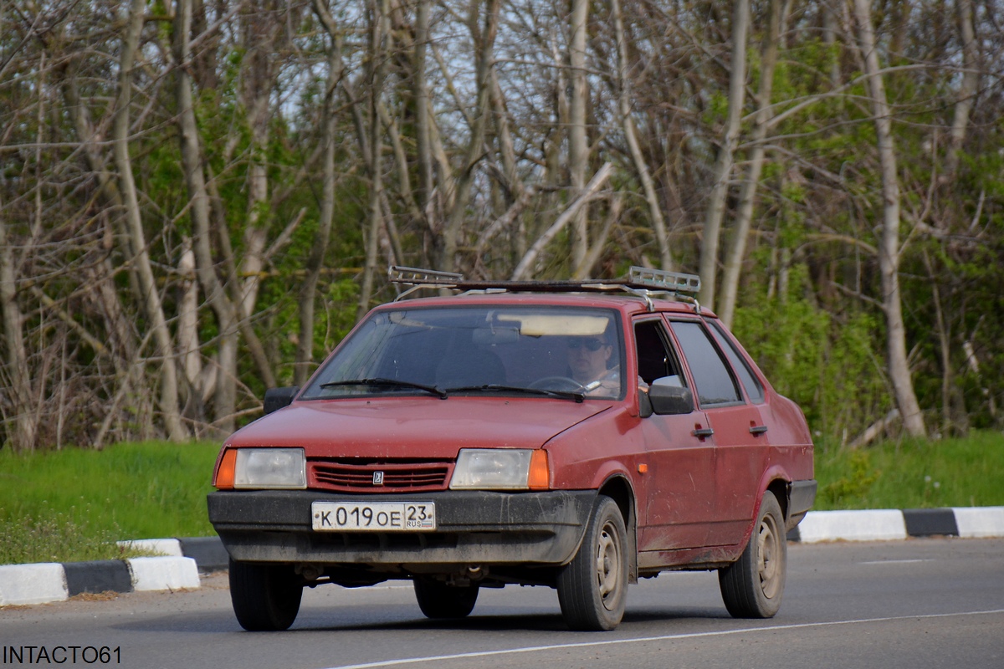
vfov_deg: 4.4
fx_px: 8784
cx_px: 502
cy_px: 334
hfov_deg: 6.5
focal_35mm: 315
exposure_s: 1/1000
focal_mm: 210
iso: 450
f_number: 6
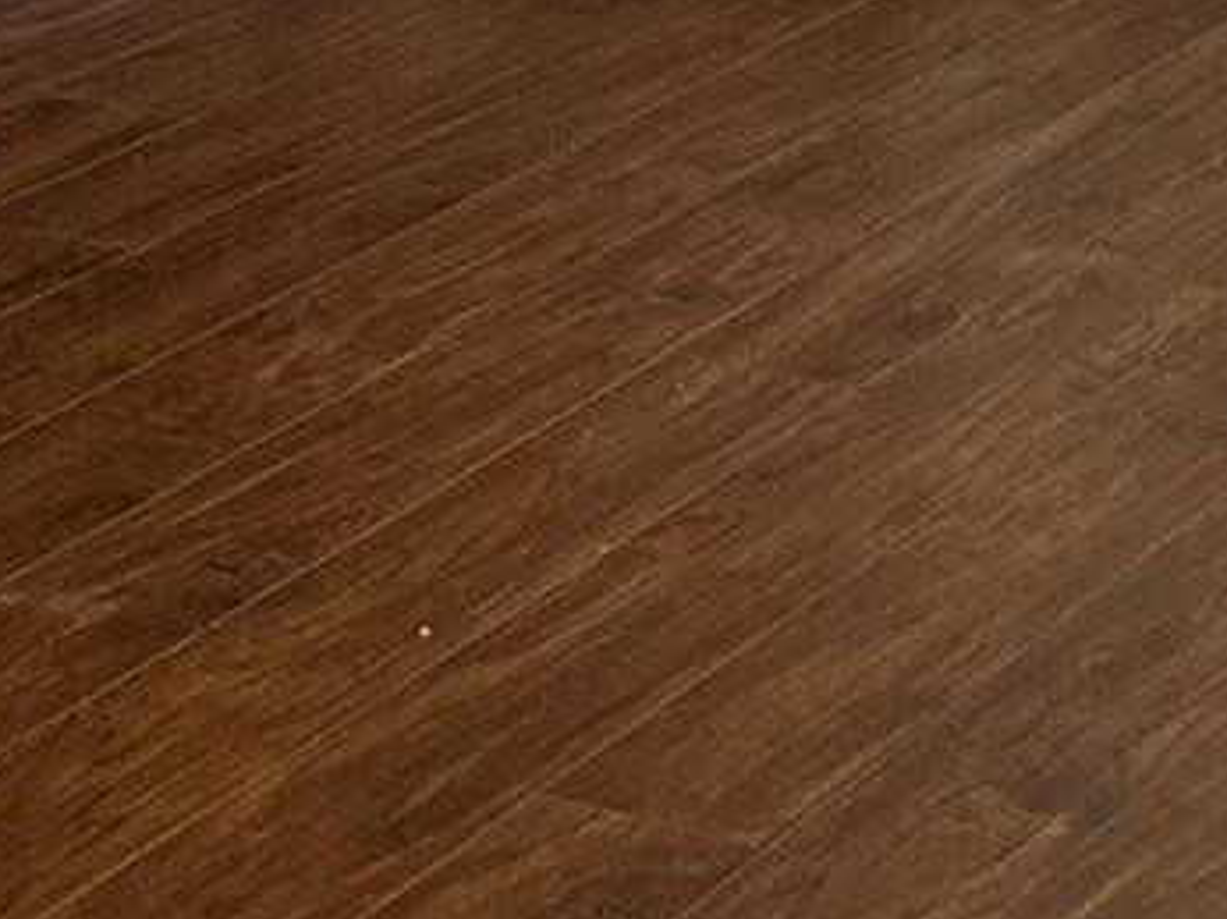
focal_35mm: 154
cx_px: 1284
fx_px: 5455
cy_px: -979
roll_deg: -2.0
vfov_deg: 9.0
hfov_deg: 12.6
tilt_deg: -6.4
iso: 125
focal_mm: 5.7
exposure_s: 1/60
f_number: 1.5
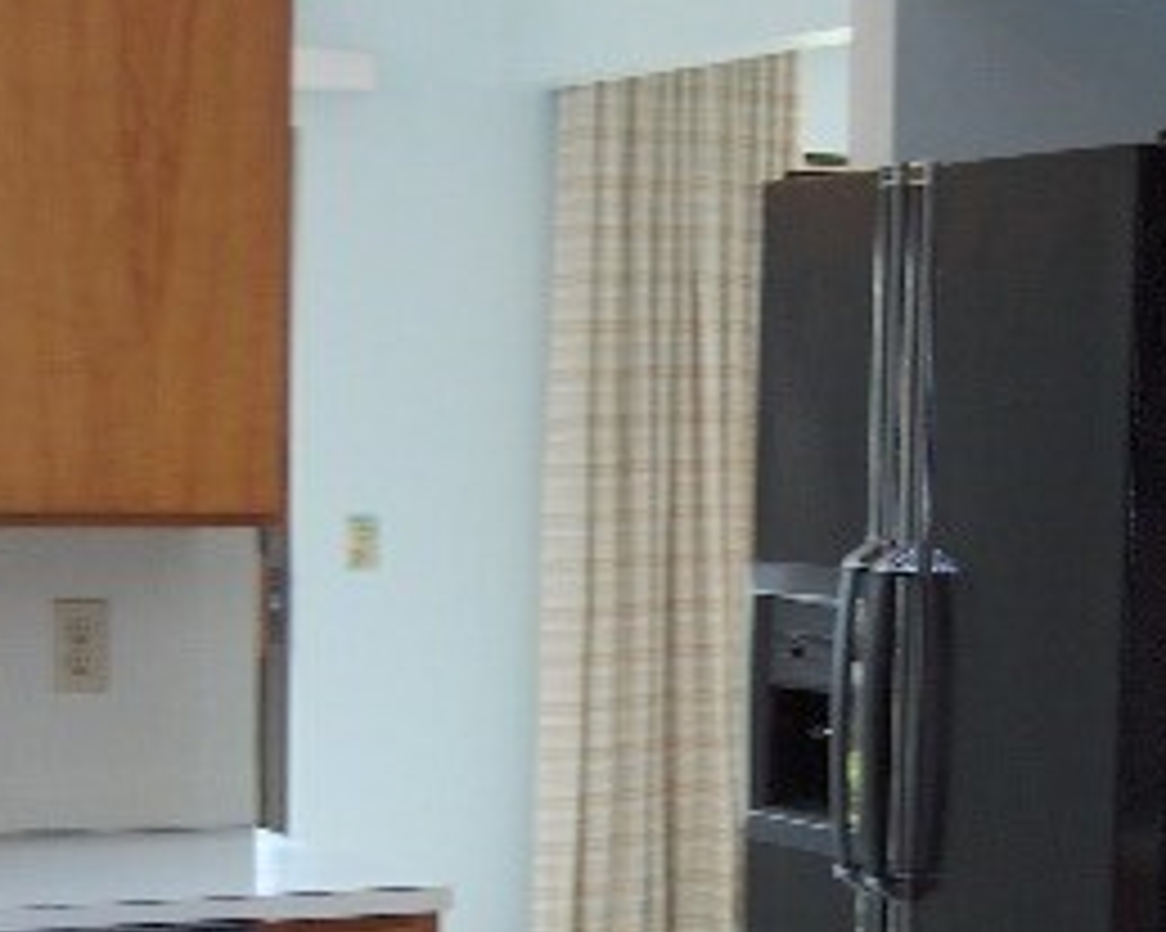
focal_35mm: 94
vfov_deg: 16.2
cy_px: 810
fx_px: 3243
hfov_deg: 20.1
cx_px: 1008
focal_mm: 8
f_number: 2.8
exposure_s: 1/60
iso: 100
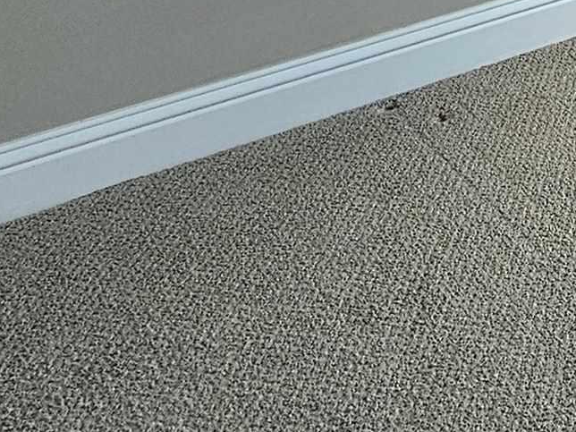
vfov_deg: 16.7
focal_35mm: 62
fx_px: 1032
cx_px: 965
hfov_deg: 22.4
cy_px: -466
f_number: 2.2
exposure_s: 1/60.2
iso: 64
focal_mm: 2.2
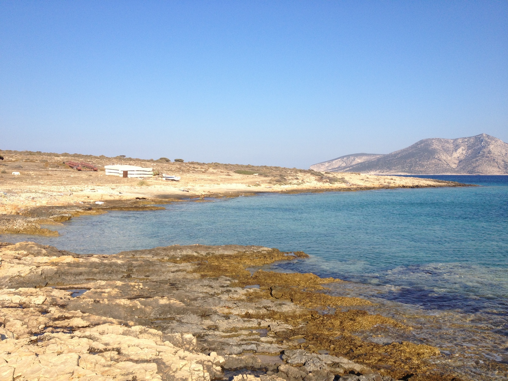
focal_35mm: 35
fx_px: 514
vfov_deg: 40.7
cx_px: 254
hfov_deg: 52.6
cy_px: 190
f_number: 2.4
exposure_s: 1/1623
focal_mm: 4.28
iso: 50
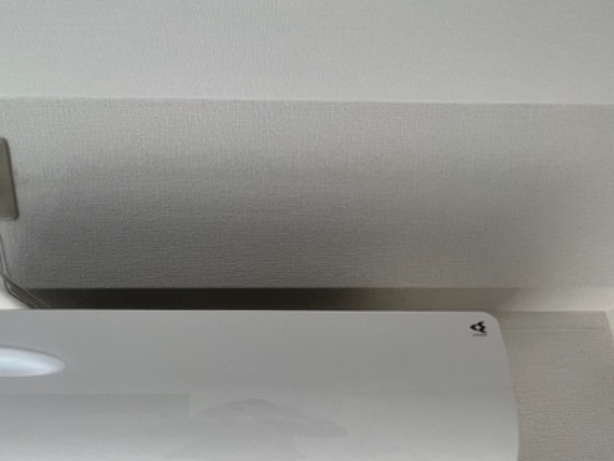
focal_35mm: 20
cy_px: 340
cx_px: 255
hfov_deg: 81.1
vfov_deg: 62.6
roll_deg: +0.9
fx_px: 355
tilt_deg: +20.7
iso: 32
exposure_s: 1/155
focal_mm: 1.57
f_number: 1.8
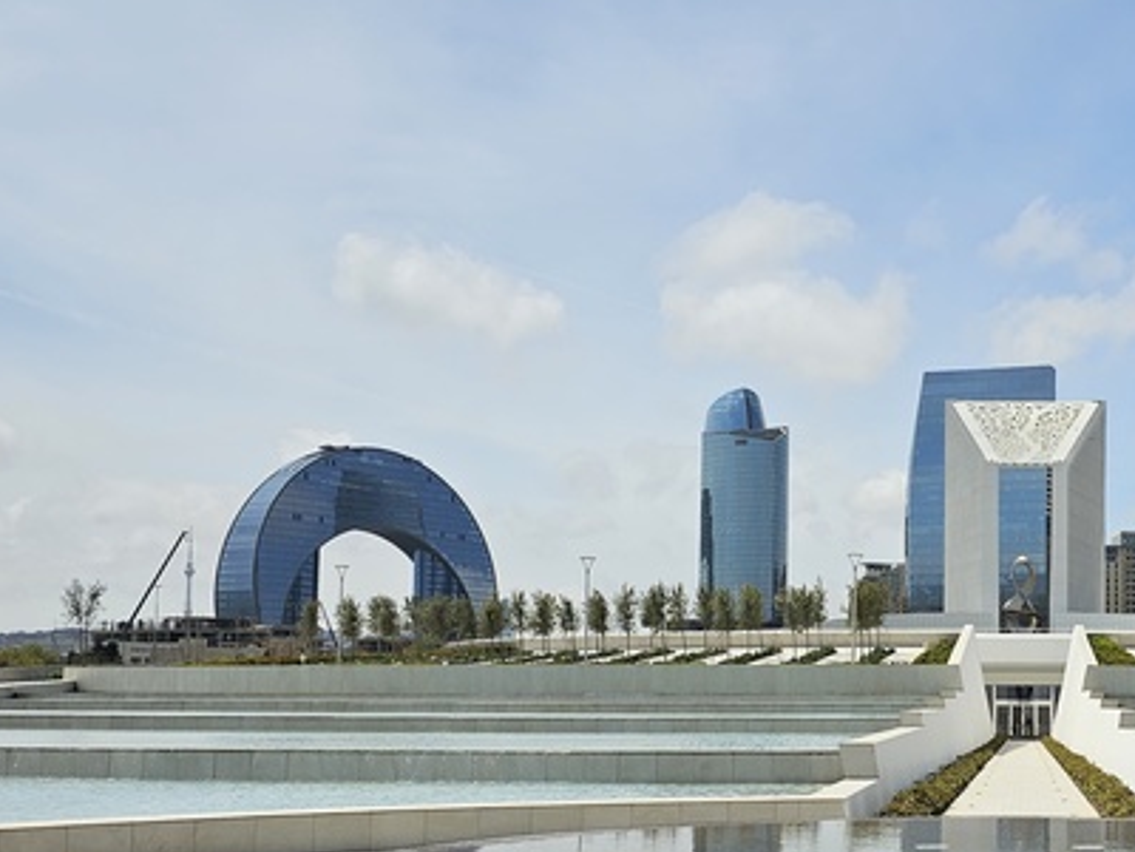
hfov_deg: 38.5
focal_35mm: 46
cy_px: 616
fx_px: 1508
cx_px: 1013
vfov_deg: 31.1
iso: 10
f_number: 1.7
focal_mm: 6.3
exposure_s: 1/1623
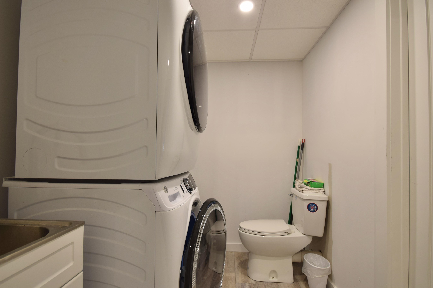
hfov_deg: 93.3
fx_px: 204
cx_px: 218
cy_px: 152
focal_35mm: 17
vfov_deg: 70.4
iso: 200
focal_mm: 10
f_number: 6.3
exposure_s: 1/10
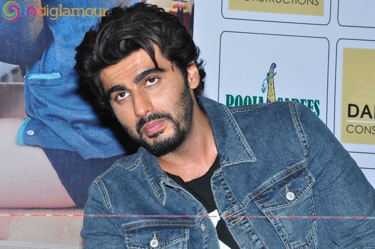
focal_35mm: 158
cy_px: 124
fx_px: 1639
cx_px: 188
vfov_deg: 8.7
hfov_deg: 13.1
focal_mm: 105
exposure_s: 1/125
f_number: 14
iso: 800
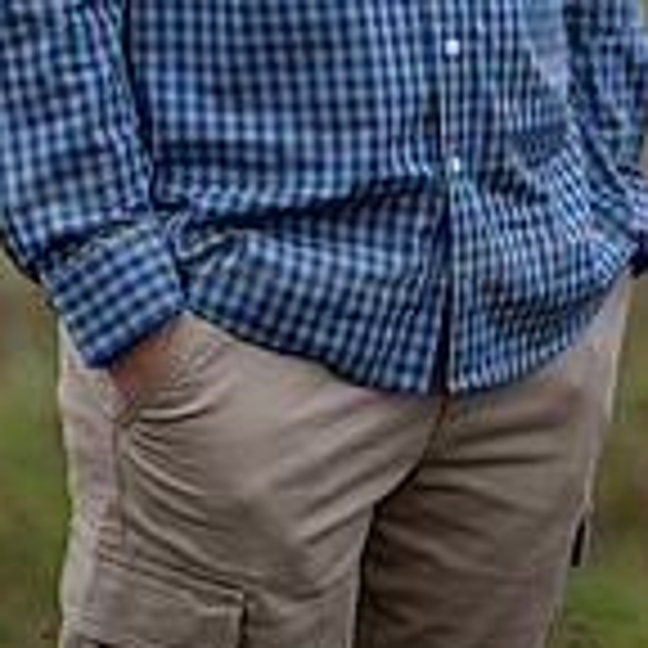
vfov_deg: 7.7
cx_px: 306
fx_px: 4765
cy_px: -292
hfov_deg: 7.8
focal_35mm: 225
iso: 500
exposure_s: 1/400
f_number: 1.2
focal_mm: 85
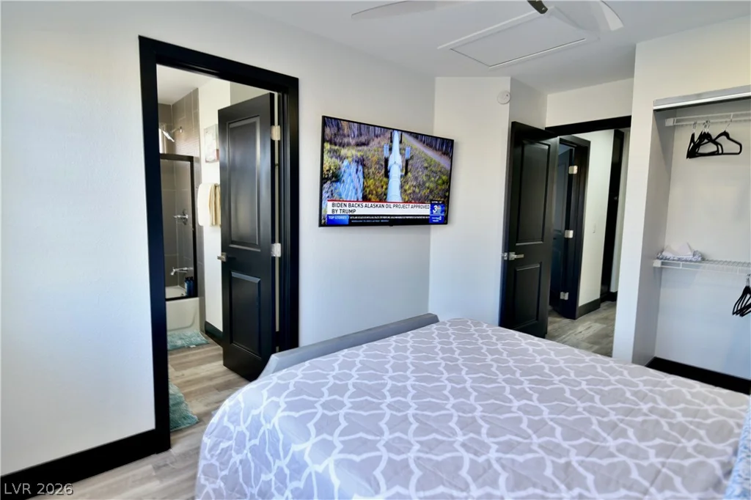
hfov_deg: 93.3
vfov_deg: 70.4
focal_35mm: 17
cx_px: 376
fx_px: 355
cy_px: 250
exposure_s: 1/60
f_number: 2.8
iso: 400
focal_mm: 17
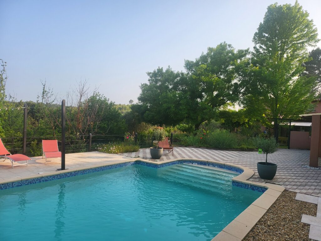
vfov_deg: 56.8
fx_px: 223
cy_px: 120
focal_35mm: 24
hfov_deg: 71.6
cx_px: 160
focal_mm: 5
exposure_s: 1/1129
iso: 40
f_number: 1.8
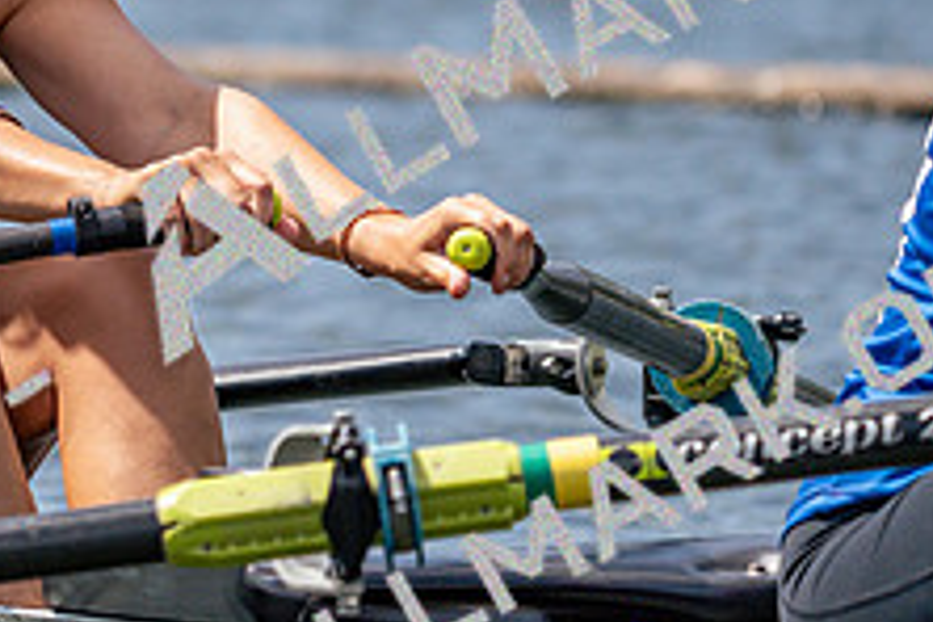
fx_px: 15963
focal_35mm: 616
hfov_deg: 3.3
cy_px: -36
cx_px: -219
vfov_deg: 2.2
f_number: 5.6
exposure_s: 1/2000
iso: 320
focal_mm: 236
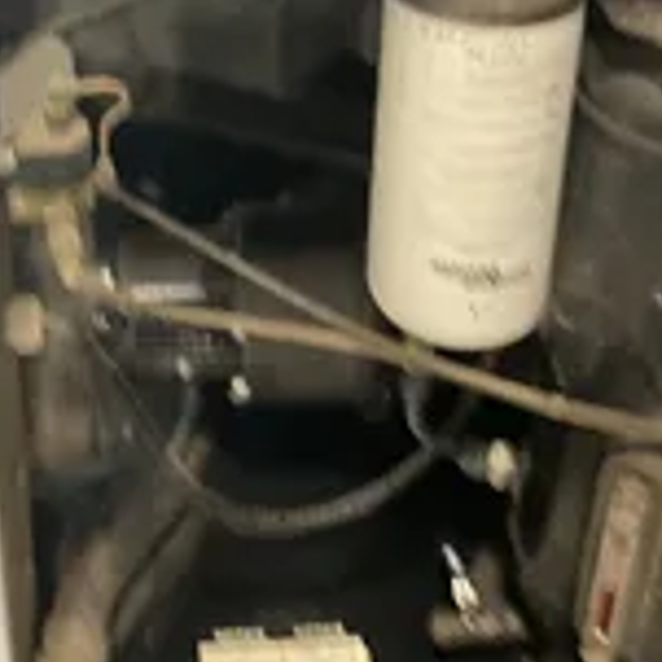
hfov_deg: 25.1
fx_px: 1471
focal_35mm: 68
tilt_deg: -29.6
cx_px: 171
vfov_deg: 24.4
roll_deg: +1.3
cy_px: 22
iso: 640
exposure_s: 1/16
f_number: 1.8
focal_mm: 3
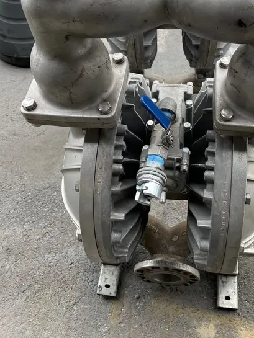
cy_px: 118
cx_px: 165
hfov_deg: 40.3
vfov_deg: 51.8
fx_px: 342
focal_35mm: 35
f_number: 1.6
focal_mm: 4.2
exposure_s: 1/175
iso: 32
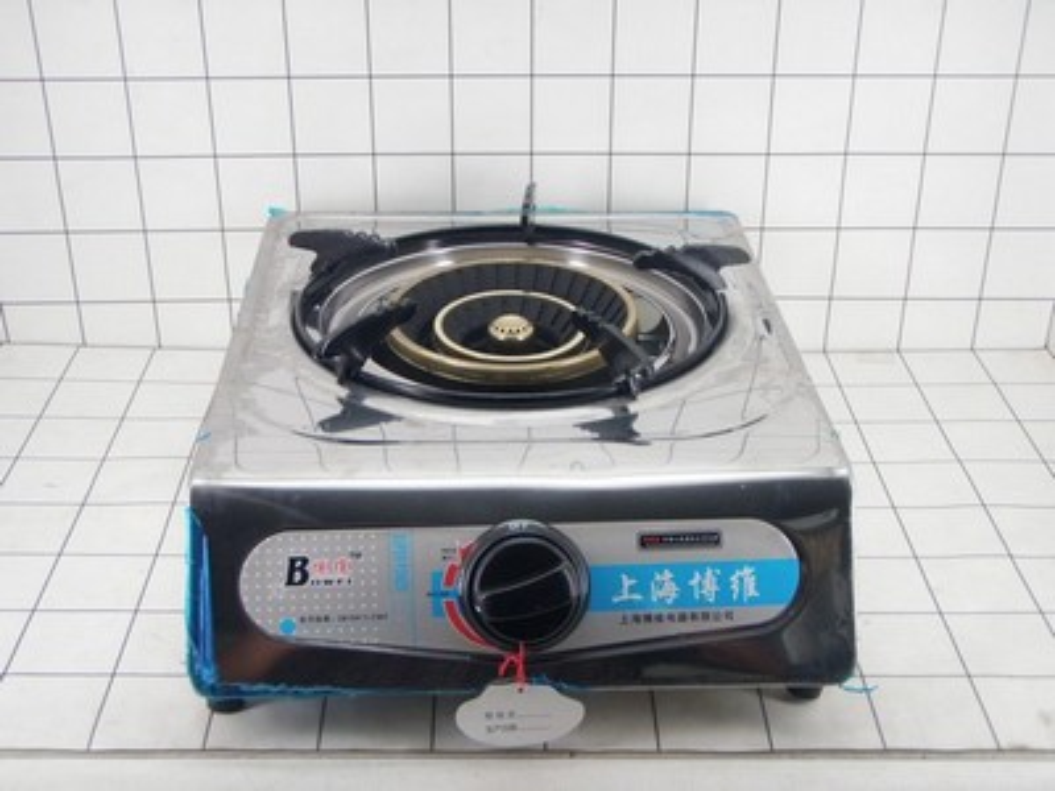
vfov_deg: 28.6
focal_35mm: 51
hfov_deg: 37.5
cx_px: 528
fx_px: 1554
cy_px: 396
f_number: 4
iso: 200
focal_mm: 9.13
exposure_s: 1/30
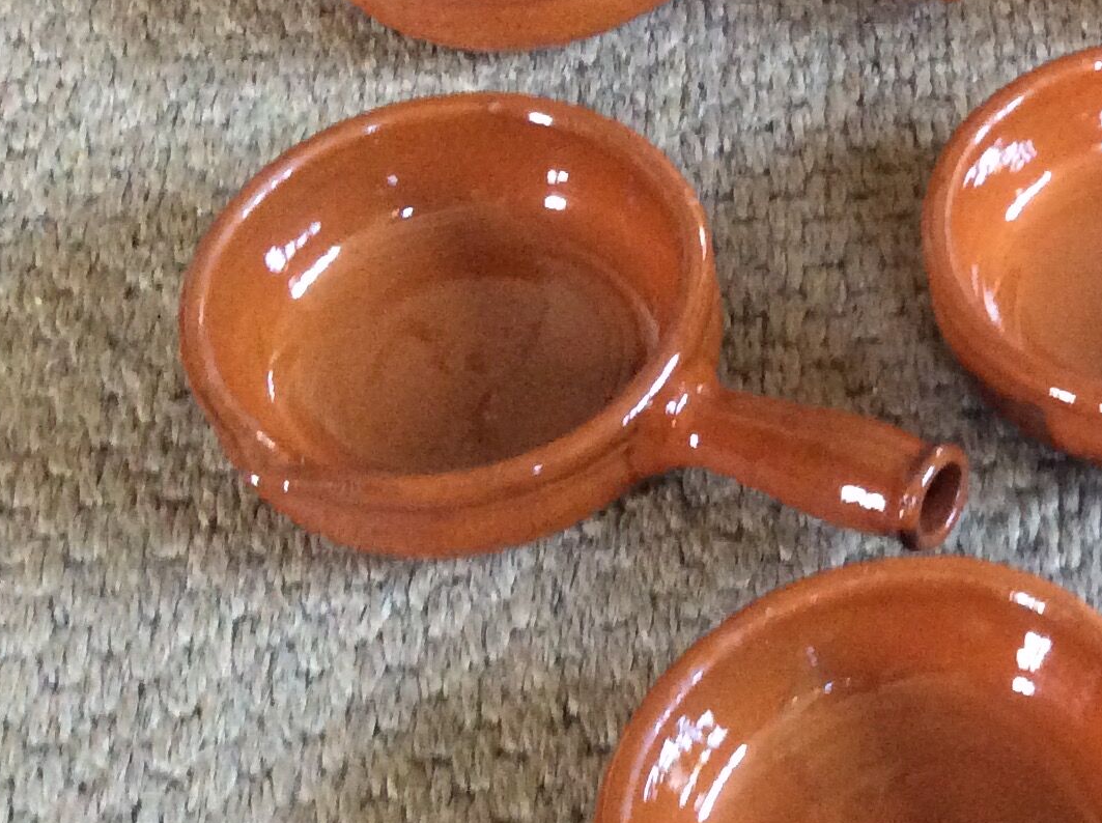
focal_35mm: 78
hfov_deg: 23.0
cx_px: 1317
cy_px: 363
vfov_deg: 18.8
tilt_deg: -54.9
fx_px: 2479
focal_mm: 3.3
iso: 250
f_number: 2.4
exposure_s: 1/17
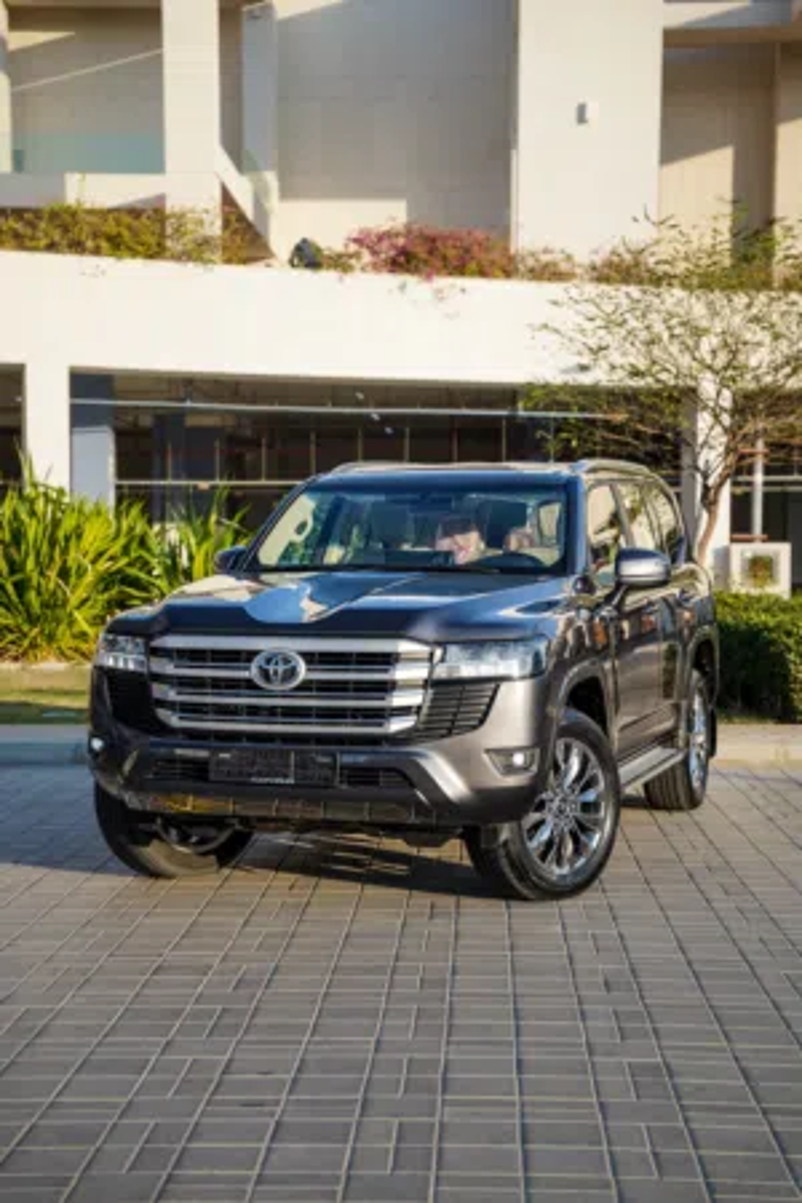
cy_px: 602
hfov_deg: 23.6
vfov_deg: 34.8
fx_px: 1921
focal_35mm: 58
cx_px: 401
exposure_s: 1/125
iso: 200
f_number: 2.8
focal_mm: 57.5
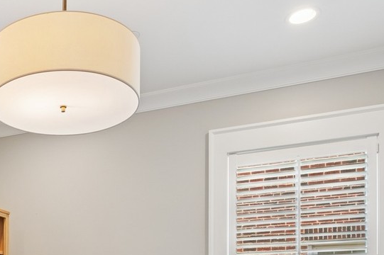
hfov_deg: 40.1
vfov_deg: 26.7
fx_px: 480
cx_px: 33
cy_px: 301
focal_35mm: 45
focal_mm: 15
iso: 200
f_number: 9.5
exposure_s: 1/6
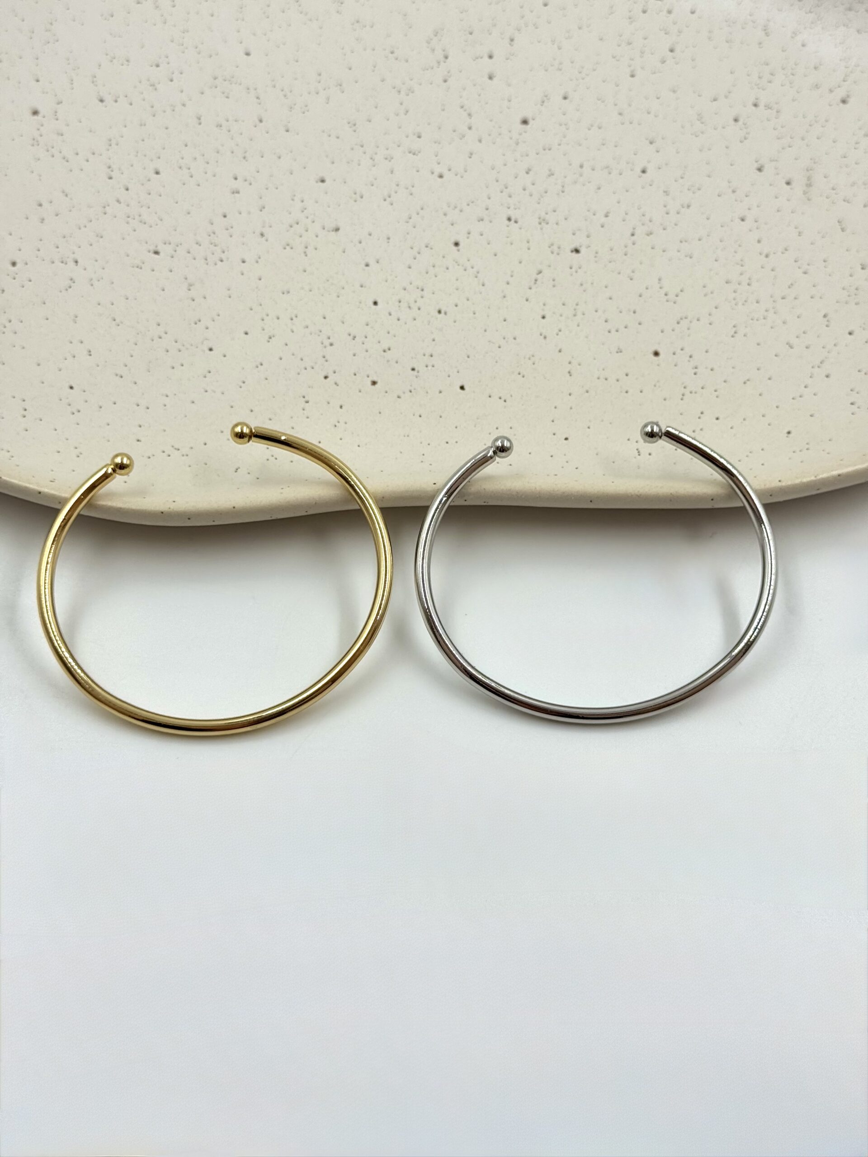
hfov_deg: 30.3
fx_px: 1605
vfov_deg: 39.7
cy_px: 578
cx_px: 434
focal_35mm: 48
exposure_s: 1/1312
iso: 64
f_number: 1.78
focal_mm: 6.76
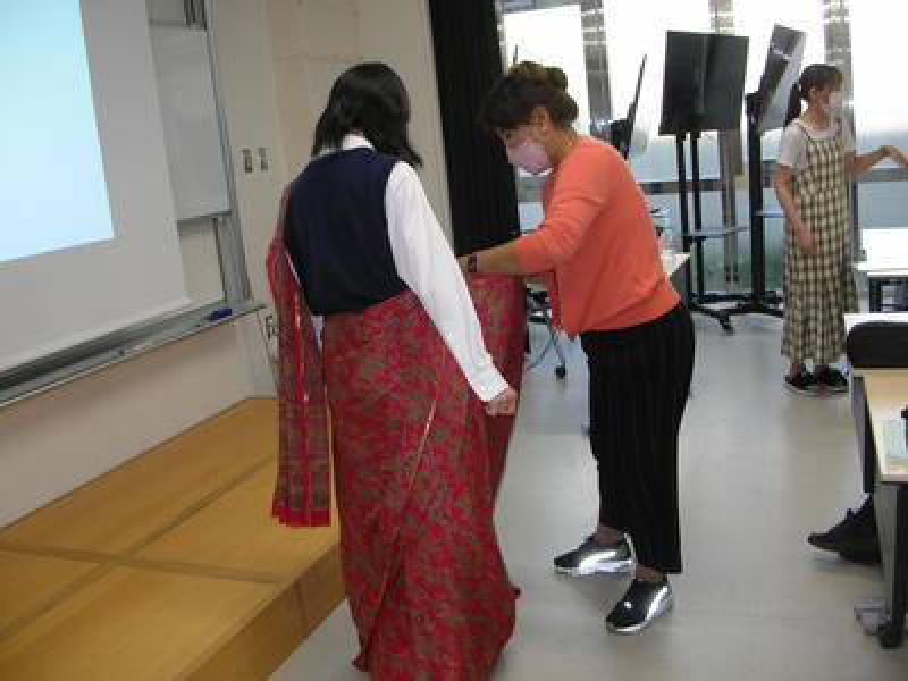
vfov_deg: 40.7
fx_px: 918
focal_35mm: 35
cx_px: 454
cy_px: 340
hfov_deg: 52.6
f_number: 2.8
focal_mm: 5.8
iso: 50
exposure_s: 1/30
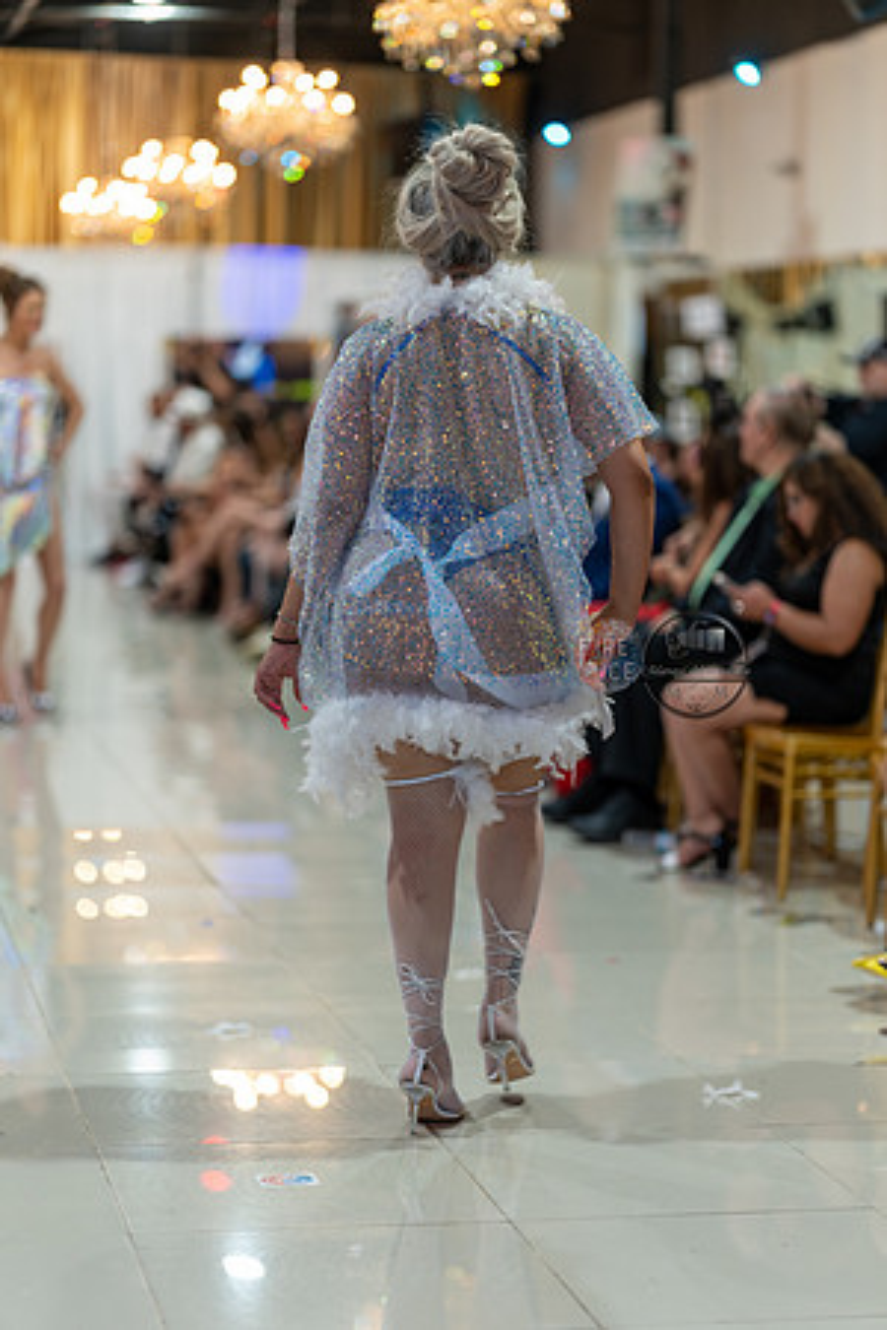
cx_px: 444
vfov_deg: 23.9
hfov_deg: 16.1
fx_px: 3141
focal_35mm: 85
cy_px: 665
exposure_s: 1/160
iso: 160
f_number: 1.4
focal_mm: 85
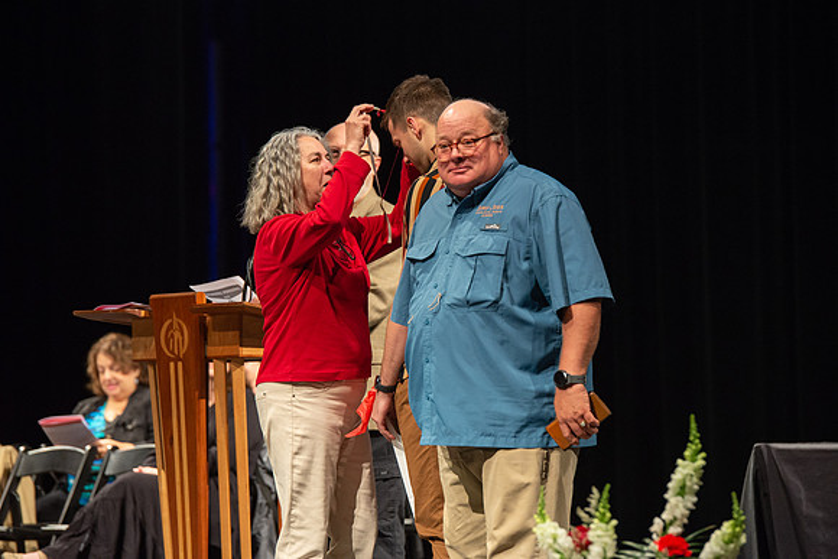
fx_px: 4148
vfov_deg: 7.7
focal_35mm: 178
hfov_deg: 11.5
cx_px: 439
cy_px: 266
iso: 1600
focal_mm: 170
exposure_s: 1/100
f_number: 4
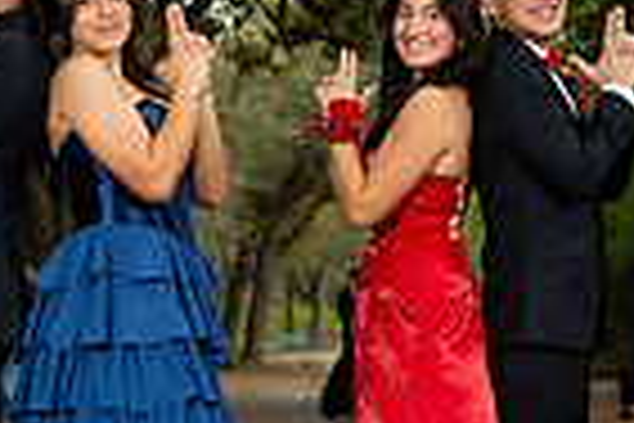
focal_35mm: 169
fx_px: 2976
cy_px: 263
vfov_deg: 8.1
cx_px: 337
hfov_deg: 12.2
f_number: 3.2
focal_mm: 41
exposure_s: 1/200
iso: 250
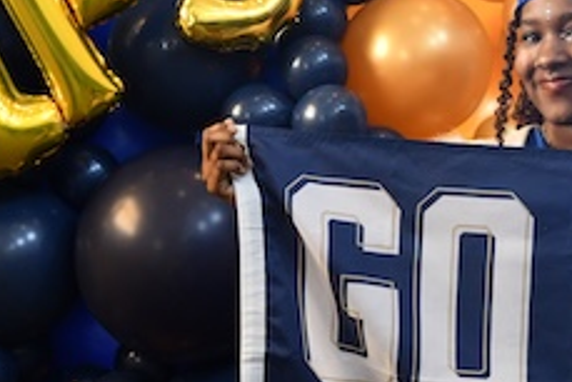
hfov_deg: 12.4
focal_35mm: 165
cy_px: 286
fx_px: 2623
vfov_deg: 8.3
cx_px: 432
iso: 1000
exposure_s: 1/320
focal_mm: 48
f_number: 3.5
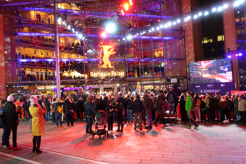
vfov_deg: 42.3
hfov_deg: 60.3
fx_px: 212
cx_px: 123
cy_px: 82
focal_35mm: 31
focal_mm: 12.04
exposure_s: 1/25
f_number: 2.5
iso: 800
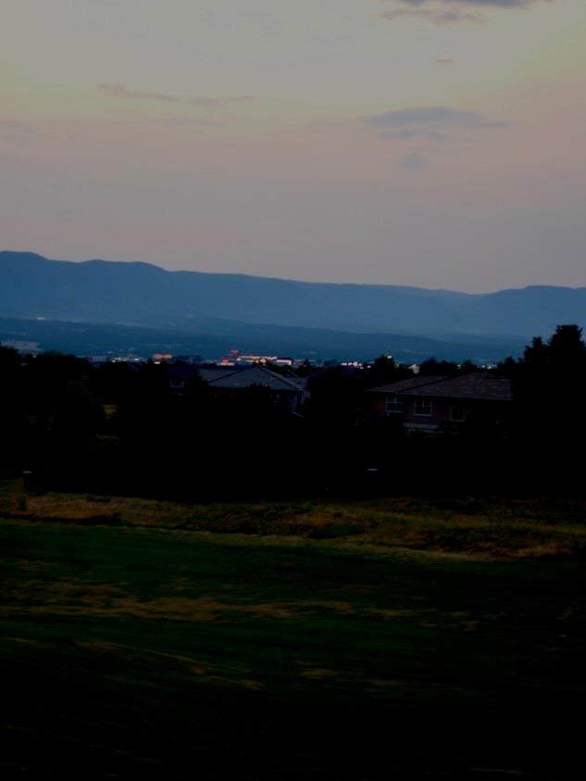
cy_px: 390
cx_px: 267
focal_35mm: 73
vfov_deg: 26.7
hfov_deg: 20.2
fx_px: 1646
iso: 160
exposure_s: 1/13
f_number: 1.8
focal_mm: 50
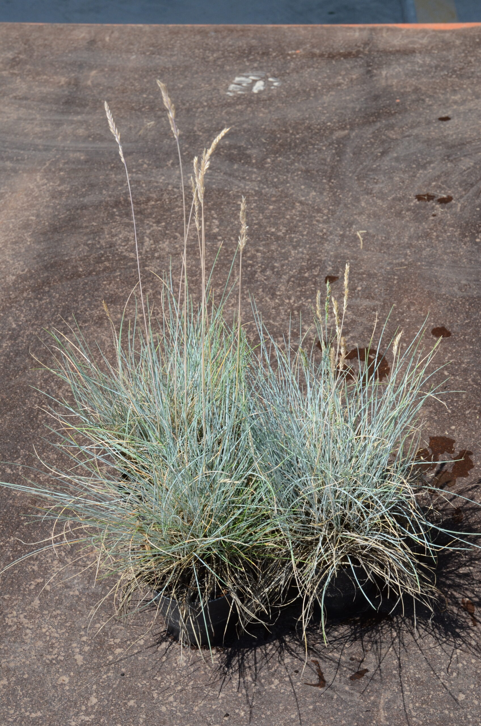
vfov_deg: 32.0
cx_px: 240
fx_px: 1268
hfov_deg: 21.5
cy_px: 363
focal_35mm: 63
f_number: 11
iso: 640
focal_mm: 42
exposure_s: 1/640
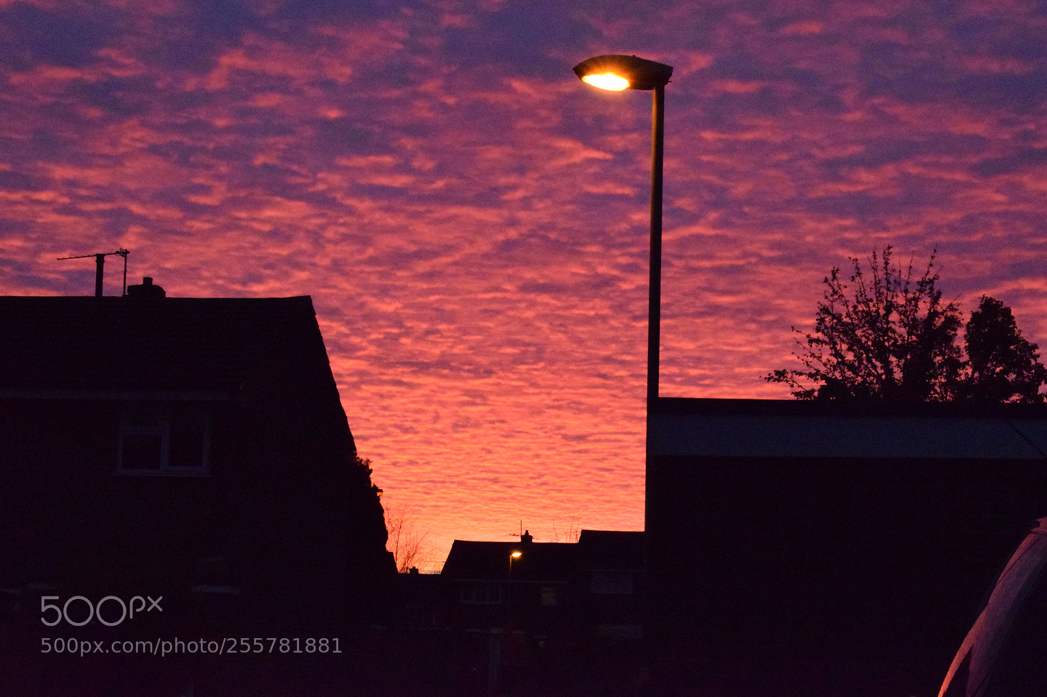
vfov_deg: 16.5
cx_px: 524
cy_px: 348
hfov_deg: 24.6
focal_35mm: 82
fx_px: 2399
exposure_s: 1/320
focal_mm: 55
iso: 12800
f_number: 14
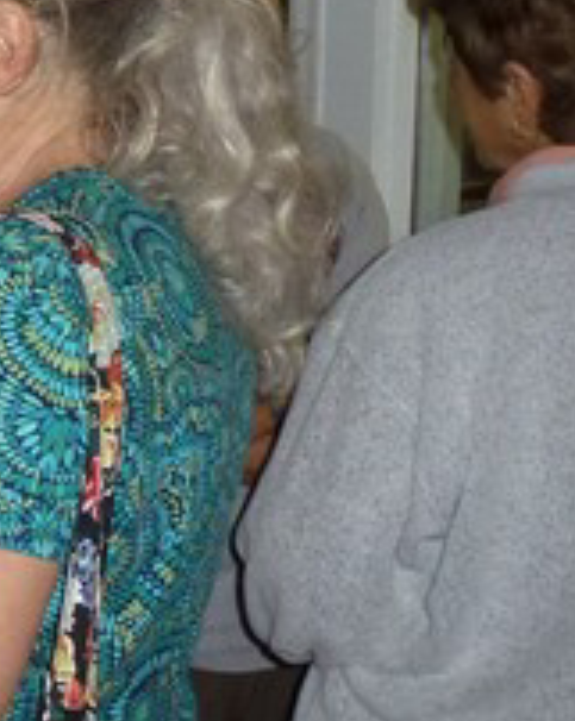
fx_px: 1983
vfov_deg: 20.5
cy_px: 221
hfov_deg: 14.7
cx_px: -407
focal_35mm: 93
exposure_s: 1/60
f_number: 3.3
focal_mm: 4.3
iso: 250
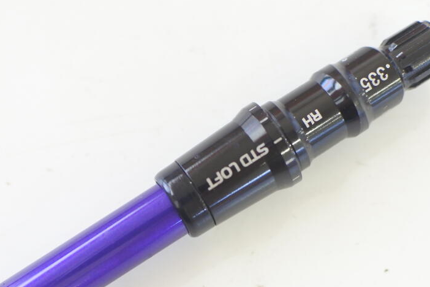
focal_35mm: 67
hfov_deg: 30.1
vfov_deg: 20.3
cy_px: 177
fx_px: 800
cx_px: 202
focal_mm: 18.5
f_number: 2.8
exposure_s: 1/125
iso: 800
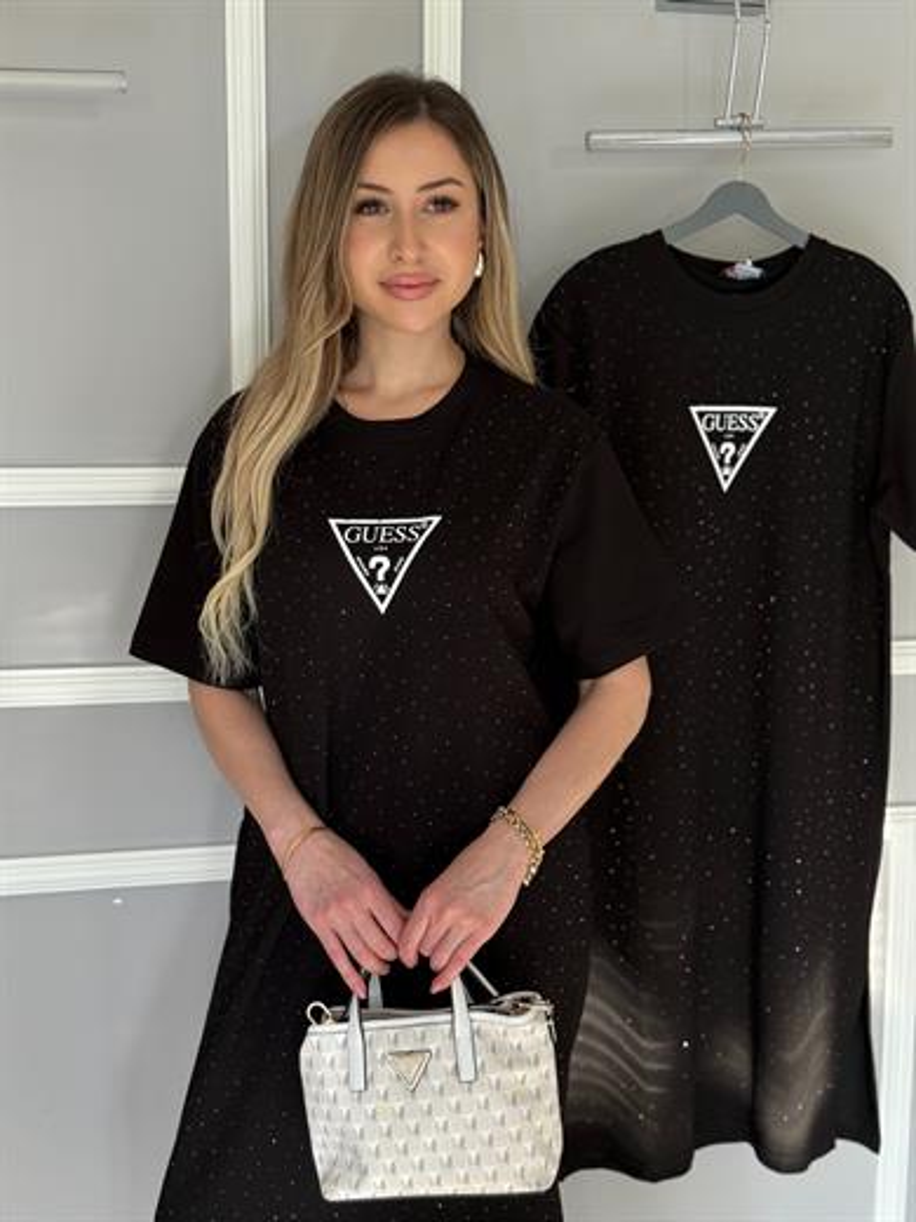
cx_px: 458
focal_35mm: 48
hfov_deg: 30.3
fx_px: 1694
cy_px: 611
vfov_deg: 39.7
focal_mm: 6.76
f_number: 1.78
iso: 125
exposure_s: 1/60
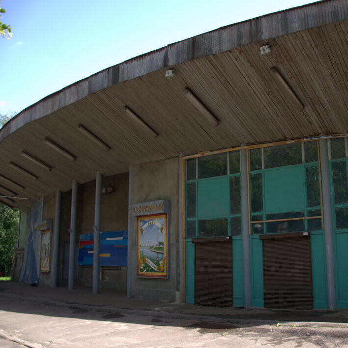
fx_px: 398
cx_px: 257
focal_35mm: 35
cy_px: 173
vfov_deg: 47.2
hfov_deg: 45.7
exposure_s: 1/250
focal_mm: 18
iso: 160
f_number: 4
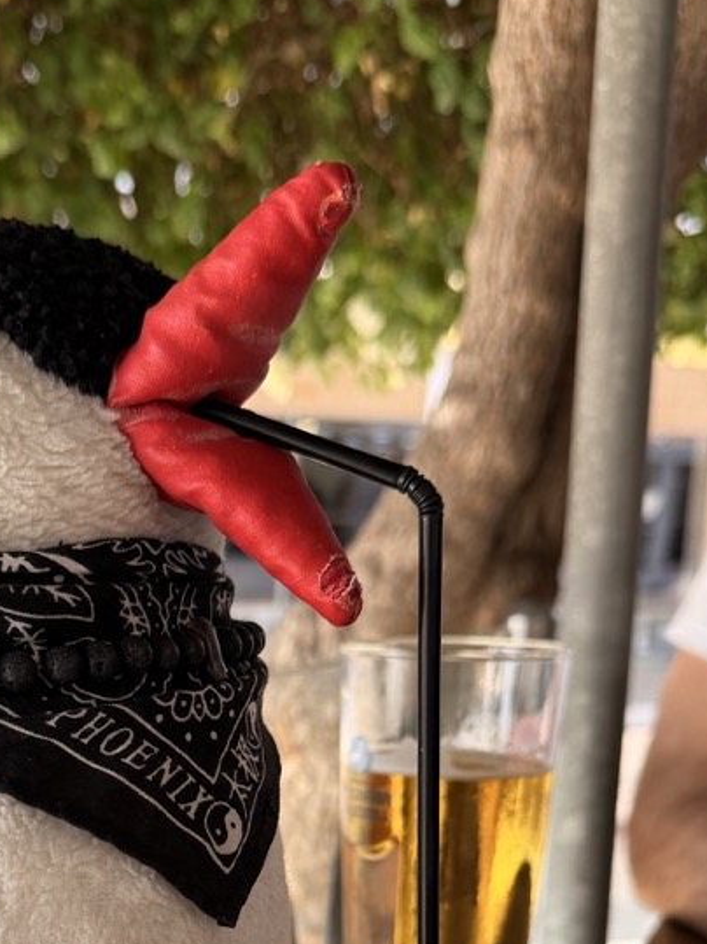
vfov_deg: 31.6
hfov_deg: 25.2
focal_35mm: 57
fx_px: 1553
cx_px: 145
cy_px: 912
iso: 100
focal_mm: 6.76
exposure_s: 1/888
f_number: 1.78
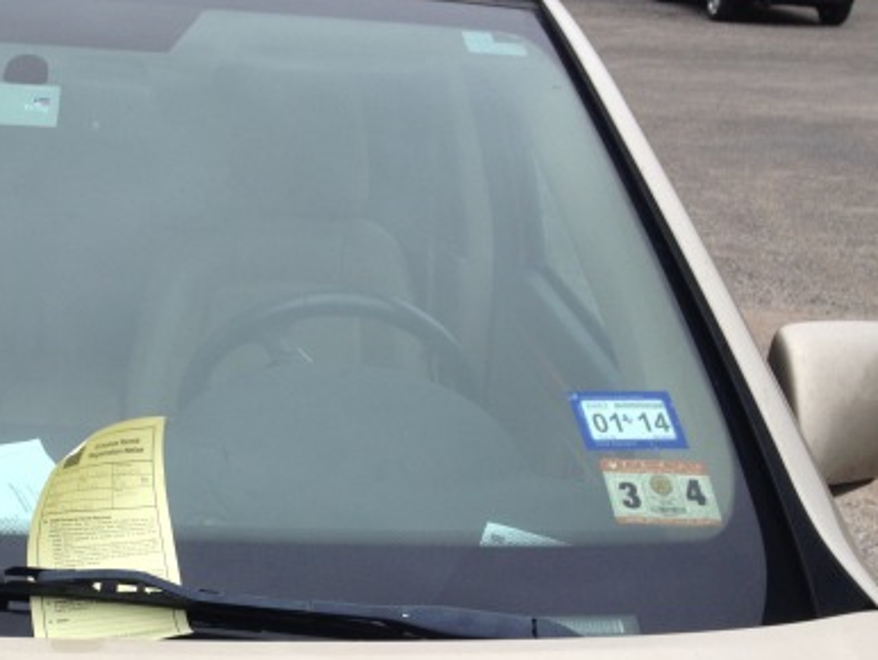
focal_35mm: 58
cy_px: 419
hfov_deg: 32.5
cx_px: 207
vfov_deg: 25.2
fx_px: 1472
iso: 50
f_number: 2.4
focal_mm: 4.28
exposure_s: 1/164
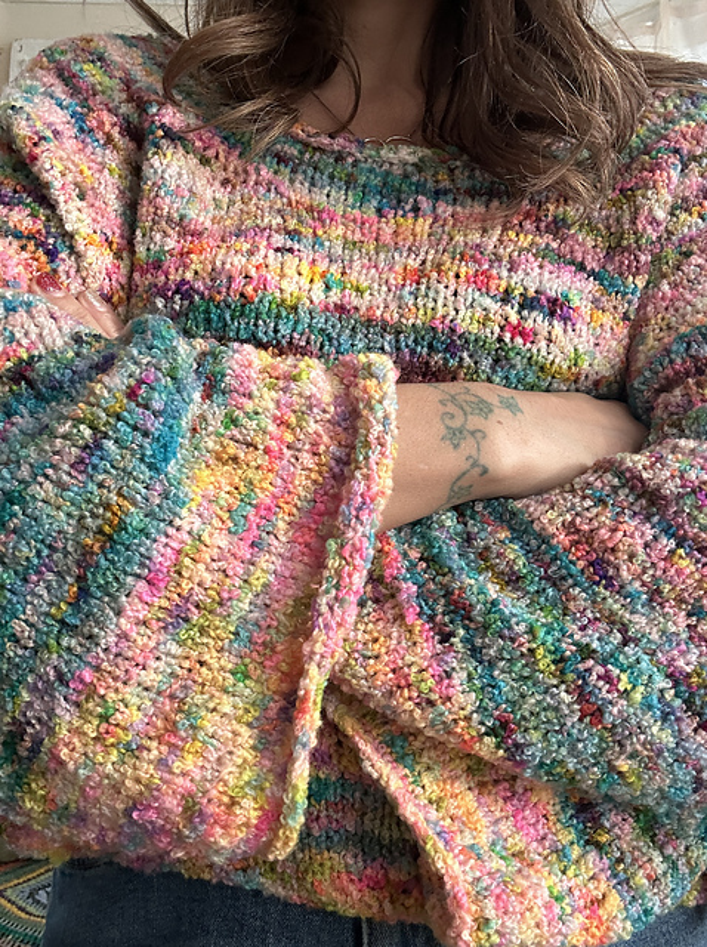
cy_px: 474
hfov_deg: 46.7
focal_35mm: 30
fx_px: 819
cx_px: 354
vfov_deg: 60.0
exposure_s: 1/116
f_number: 1.9
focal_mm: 2.69
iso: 80
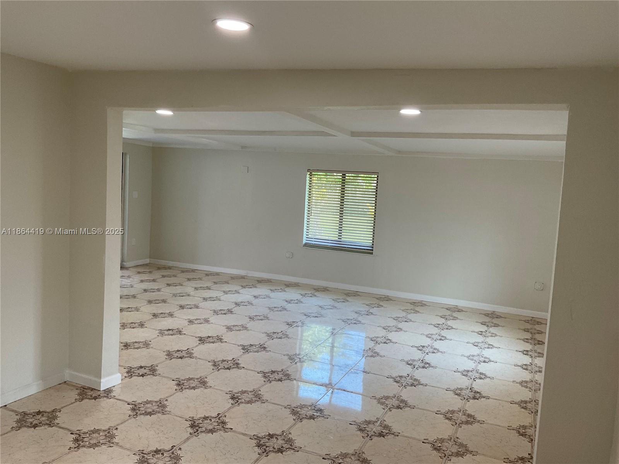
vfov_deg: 48.2
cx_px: 310
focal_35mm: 29
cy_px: 232
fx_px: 519
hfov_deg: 61.7
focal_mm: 3
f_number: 1.8
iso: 50
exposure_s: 1/120
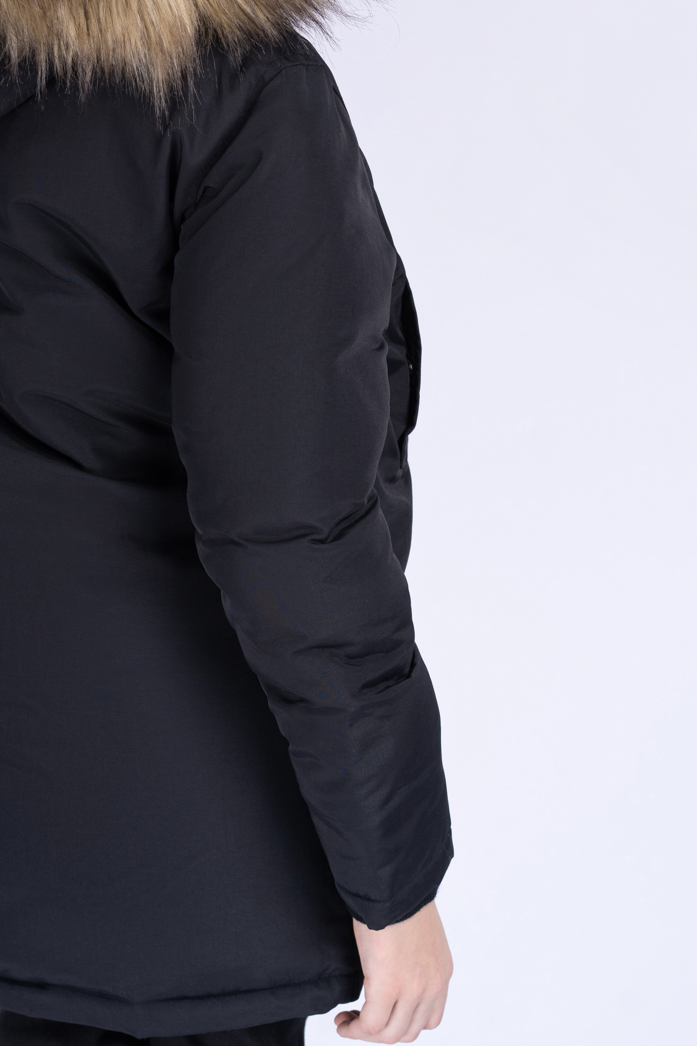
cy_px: 278
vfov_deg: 23.7
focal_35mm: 85
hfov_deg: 16.0
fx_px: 2468
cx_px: 212
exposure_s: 1/160
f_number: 5.6
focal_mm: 55
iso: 100
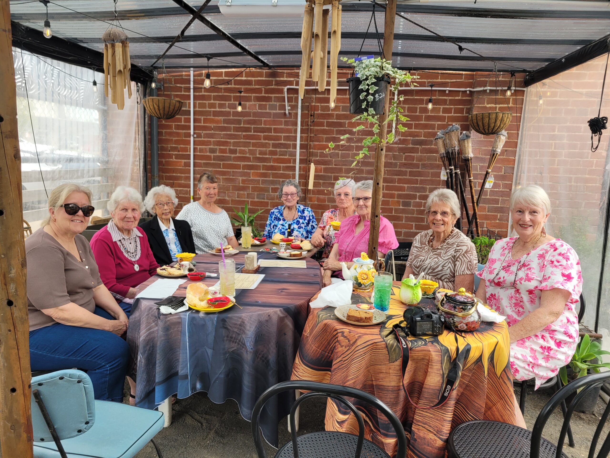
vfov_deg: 53.1
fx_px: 458
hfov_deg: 67.3
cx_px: 305
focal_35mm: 26
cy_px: 229
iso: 40
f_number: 1.8
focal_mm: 5.4
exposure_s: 1/211
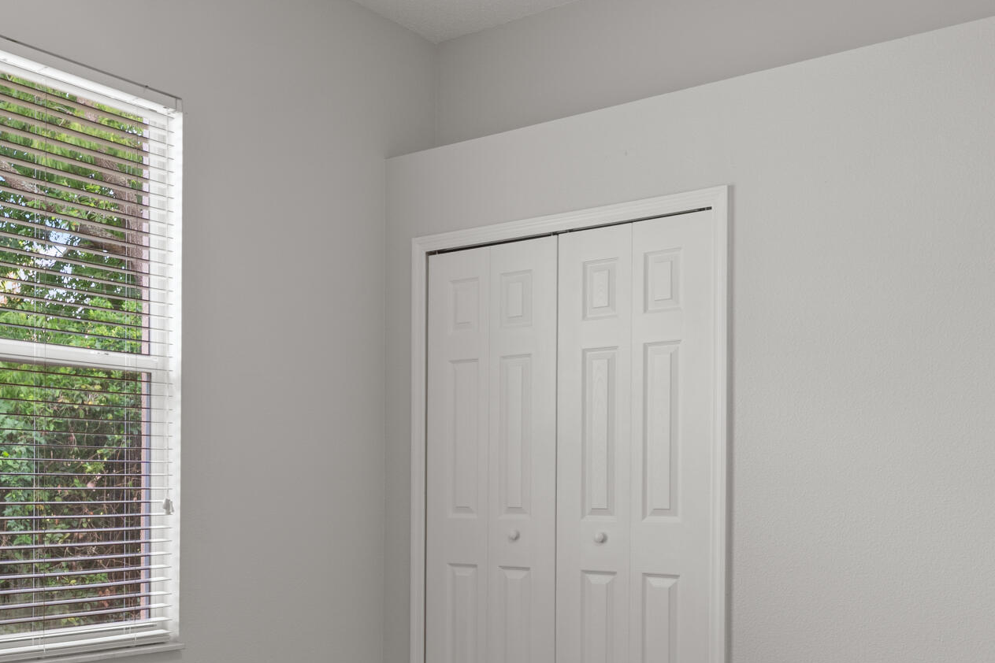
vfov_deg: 33.3
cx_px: 431
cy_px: 509
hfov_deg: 49.2
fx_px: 1083
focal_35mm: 39
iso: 250
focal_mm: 11
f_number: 8
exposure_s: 1
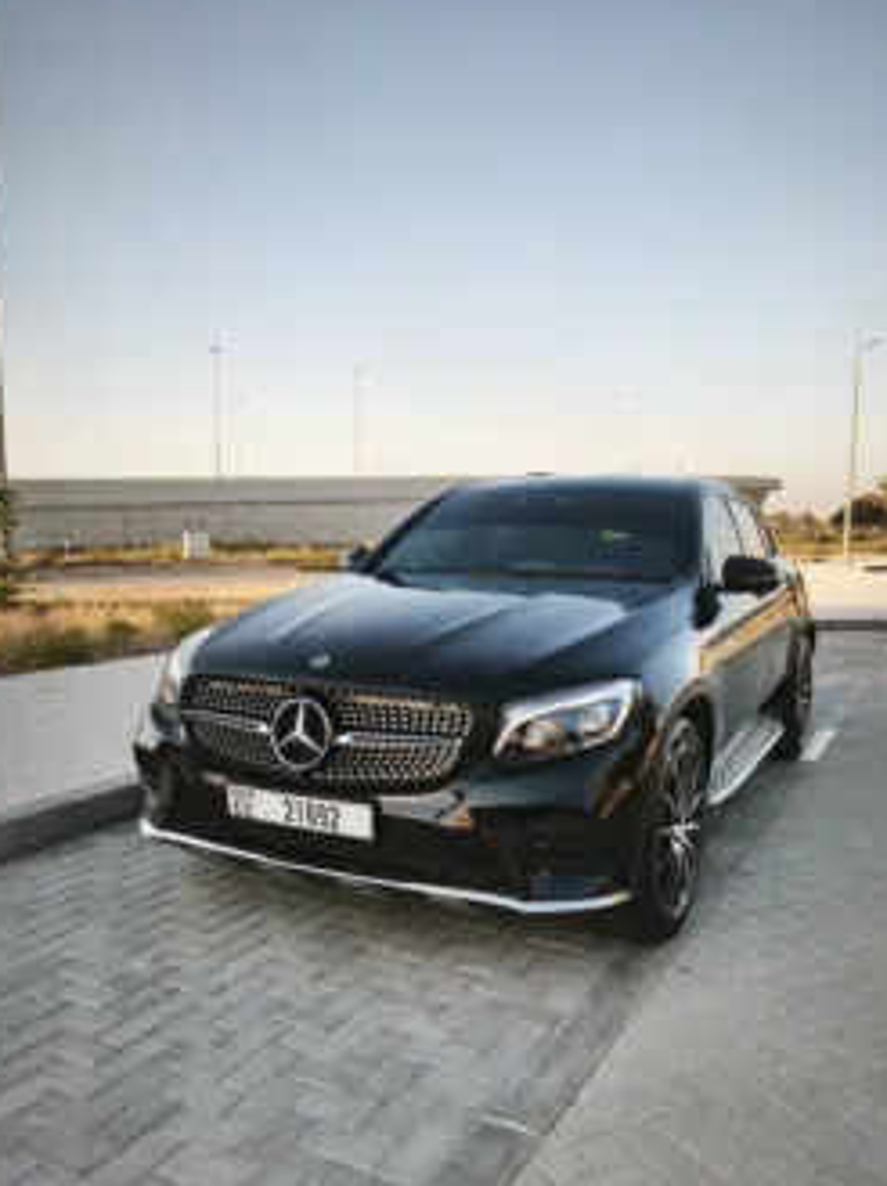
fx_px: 958
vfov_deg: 63.4
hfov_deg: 49.6
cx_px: 462
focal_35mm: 28
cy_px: 645
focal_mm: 6.45
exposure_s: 1/111
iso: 50
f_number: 1.62
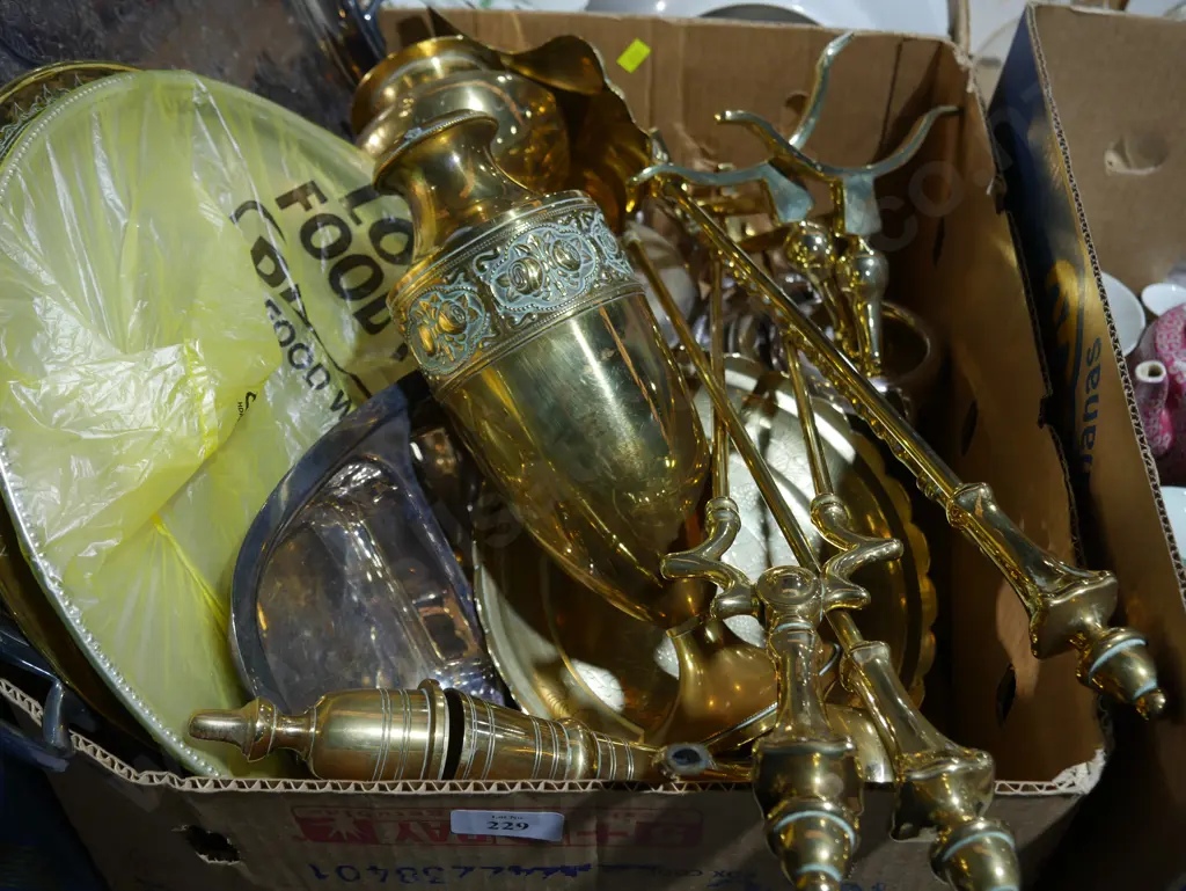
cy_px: 446
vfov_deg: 41.8
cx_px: 593
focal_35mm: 34
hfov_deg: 53.9
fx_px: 1165
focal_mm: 17
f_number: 4
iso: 200
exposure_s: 1/60
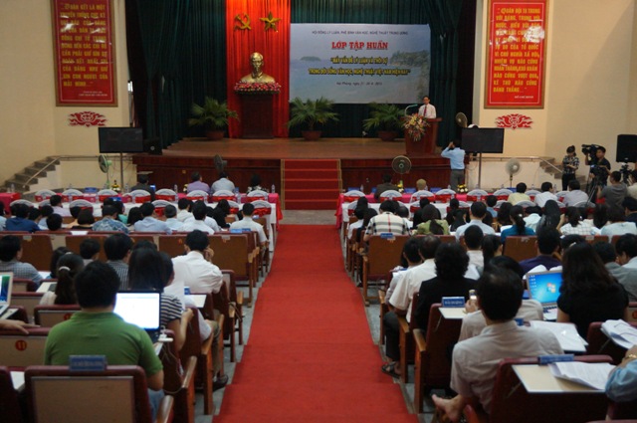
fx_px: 769
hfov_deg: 45.0
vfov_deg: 30.8
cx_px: 318
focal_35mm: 44
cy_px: 212
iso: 3200
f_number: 4.5
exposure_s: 1/80
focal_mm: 29
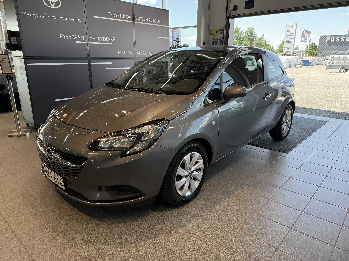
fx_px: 242
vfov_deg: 56.8
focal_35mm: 24
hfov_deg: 71.6
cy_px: 130
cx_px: 174
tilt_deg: -16.5
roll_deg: -0.9
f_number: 1.78
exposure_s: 1/243
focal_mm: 6.76
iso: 100
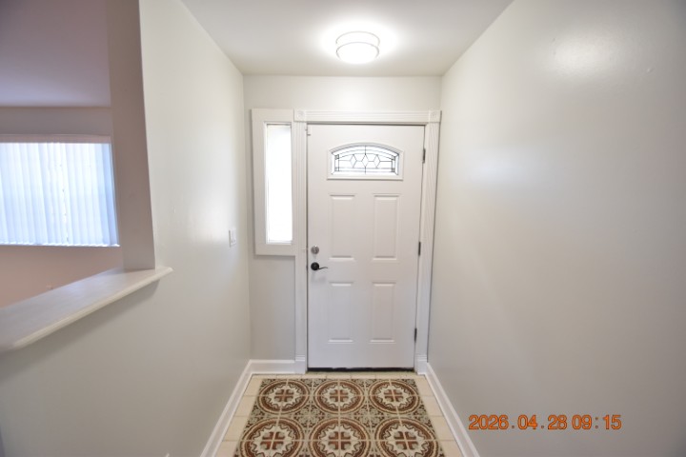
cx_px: 343
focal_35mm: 15
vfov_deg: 77.3
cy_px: 228
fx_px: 286
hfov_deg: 100.4
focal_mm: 10
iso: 800
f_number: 3.5
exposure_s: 1/60
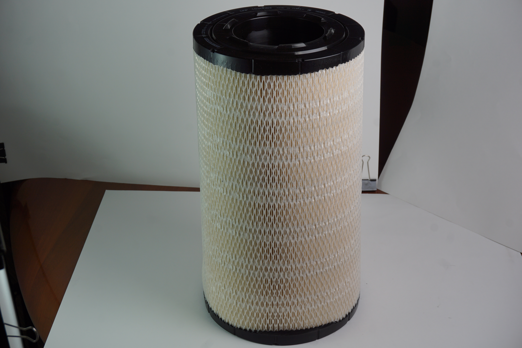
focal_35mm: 52
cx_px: 261
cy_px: 174
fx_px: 761
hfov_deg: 37.9
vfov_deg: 25.8
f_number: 8
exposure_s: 1/15
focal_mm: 35
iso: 100
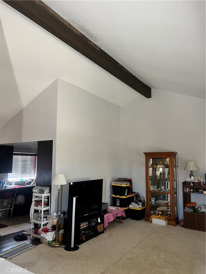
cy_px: 137
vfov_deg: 67.3
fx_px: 206
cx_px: 103
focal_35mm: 26
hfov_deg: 53.1
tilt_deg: +7.0
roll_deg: -1.2
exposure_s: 1/60
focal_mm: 5.7
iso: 400
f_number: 1.5
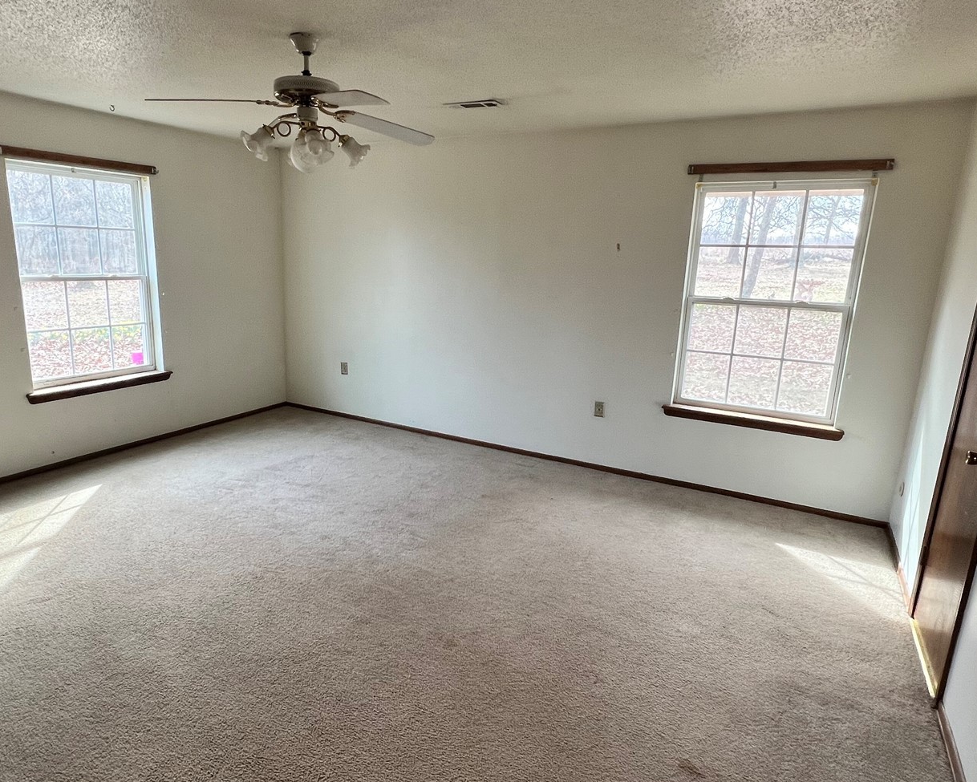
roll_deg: -2.0
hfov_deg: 80.2
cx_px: 448
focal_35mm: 20
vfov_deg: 68.1
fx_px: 578
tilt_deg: -13.4
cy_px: 404
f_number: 1.8
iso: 100
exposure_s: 1/120
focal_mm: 1.57
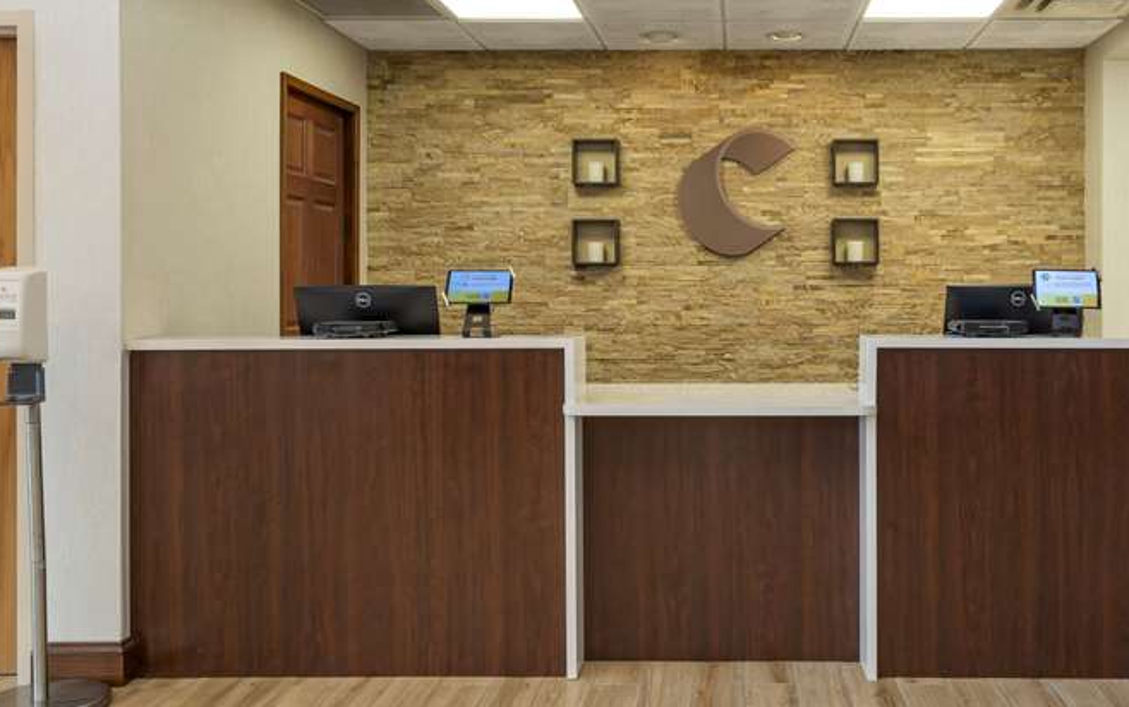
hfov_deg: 51.1
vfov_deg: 33.6
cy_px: 307
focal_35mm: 38
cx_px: 691
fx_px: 1170
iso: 200
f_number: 9
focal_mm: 24
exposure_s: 1/1.67
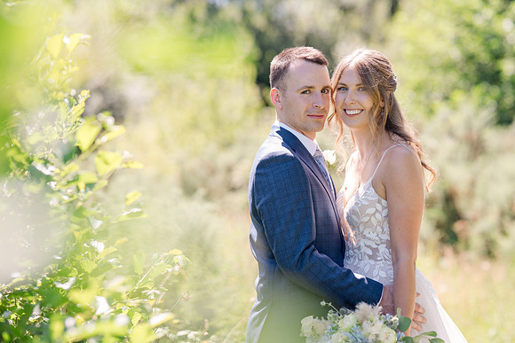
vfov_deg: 14.4
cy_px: 169
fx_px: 1358
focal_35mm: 95
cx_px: 287
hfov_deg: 21.5
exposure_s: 1/400
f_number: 2
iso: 32
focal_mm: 85
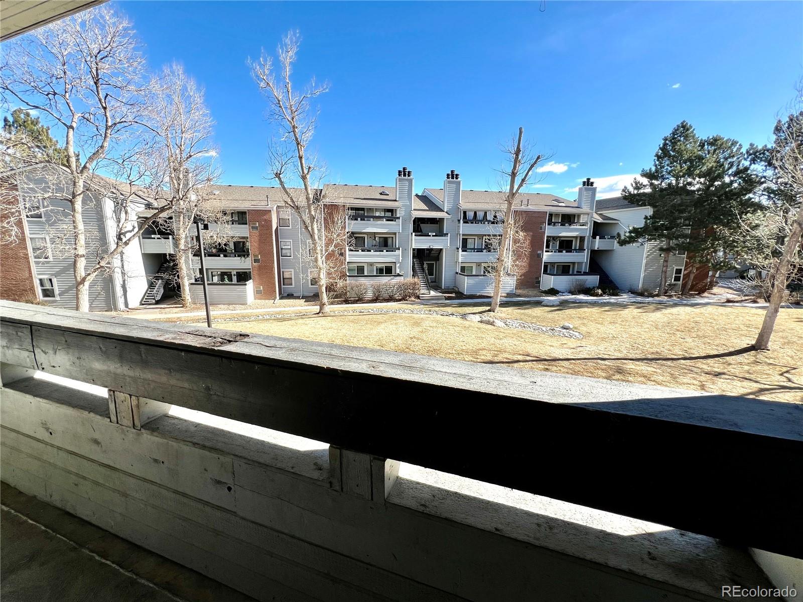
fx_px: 302
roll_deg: -0.7
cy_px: 301
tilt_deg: -10.7
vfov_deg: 89.9
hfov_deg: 106.2
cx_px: 402
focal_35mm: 13
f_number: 1.8
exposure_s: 1/903
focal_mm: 1.57
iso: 32
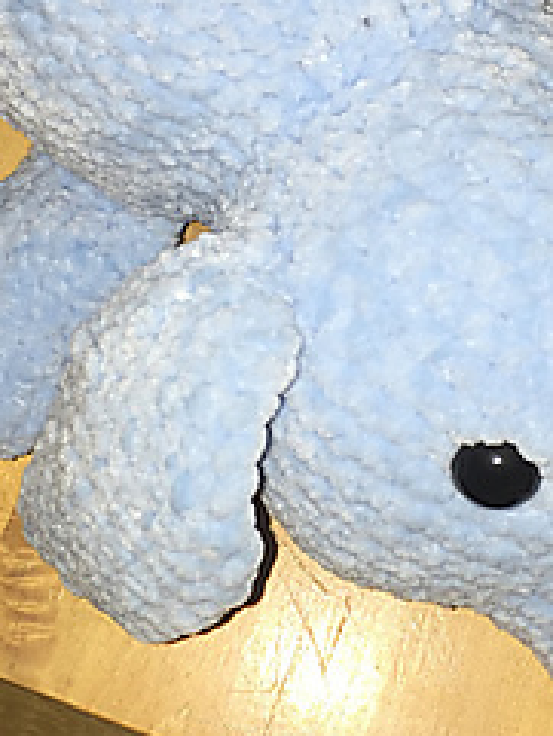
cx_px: 342
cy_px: 235
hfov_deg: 19.1
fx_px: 1639
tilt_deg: -74.7
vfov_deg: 25.2
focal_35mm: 77
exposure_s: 1/42
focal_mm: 4.15
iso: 32
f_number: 2.2
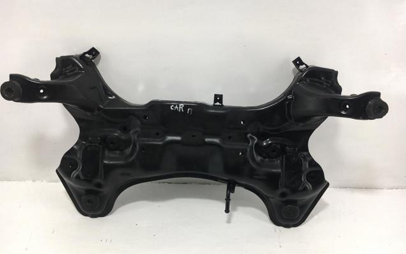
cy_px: 143
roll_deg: -1.7
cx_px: 204
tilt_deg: -31.2
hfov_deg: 61.2
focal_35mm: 31
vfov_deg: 40.5
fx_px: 343
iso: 25
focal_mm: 4.15
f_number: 2.2
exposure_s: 1/379
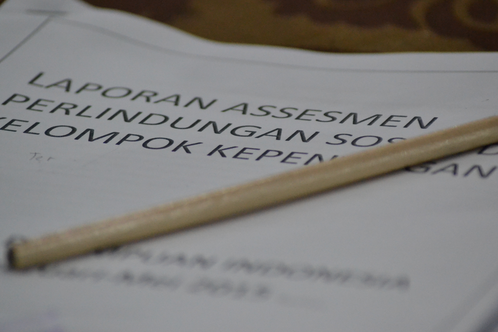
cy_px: 148
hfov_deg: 6.9
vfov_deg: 4.6
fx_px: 4150
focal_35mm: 300
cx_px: 249
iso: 3200
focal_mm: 170
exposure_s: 1/250
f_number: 4.5
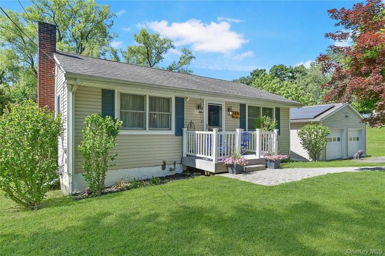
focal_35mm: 22
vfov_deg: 57.2
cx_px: 192
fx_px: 235
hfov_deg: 78.6
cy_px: 128
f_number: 11
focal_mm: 22
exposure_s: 1/400
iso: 500
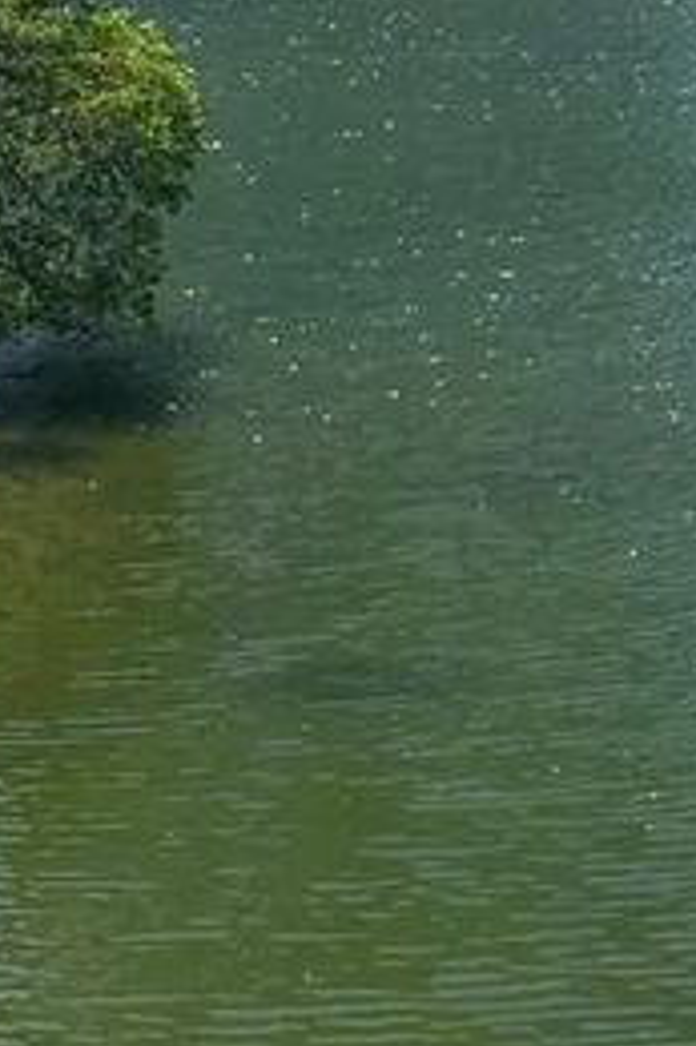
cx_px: 849
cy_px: -380
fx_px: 4762
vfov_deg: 12.1
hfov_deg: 8.3
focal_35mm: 164
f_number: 1.78
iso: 64
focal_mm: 6.86
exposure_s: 1/3731
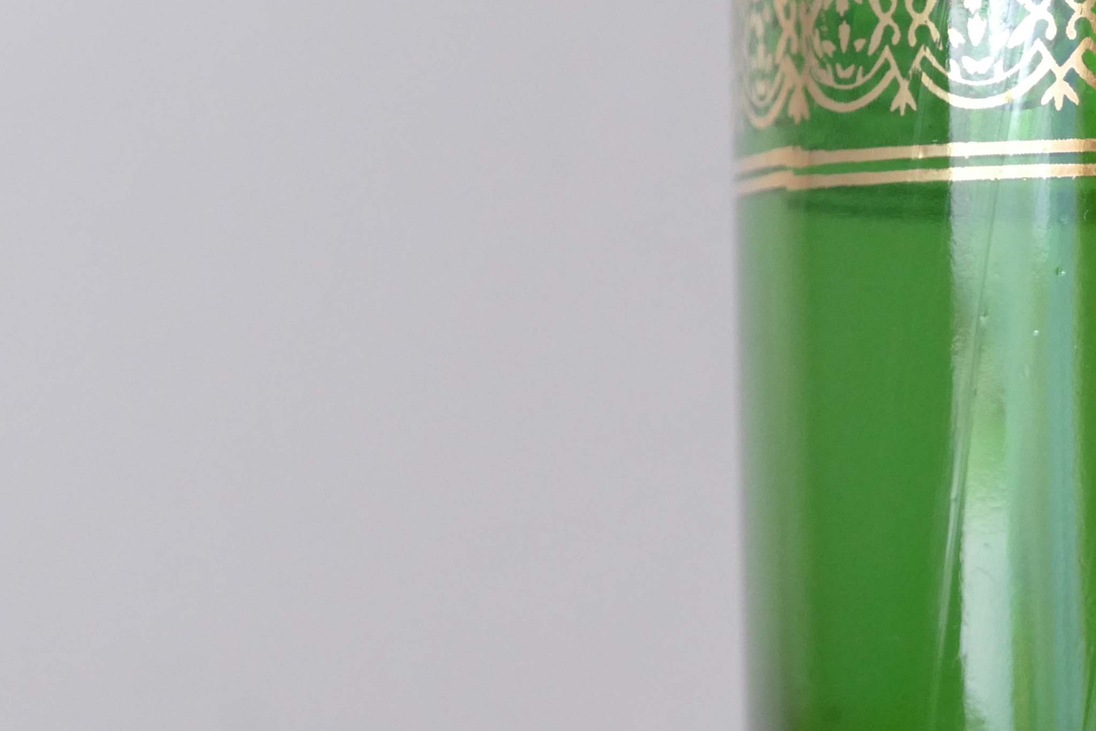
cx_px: 1436
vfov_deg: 10.7
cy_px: 619
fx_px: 3897
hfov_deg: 15.2
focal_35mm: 128
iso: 800
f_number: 3.3
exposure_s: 1/80
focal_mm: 17.54
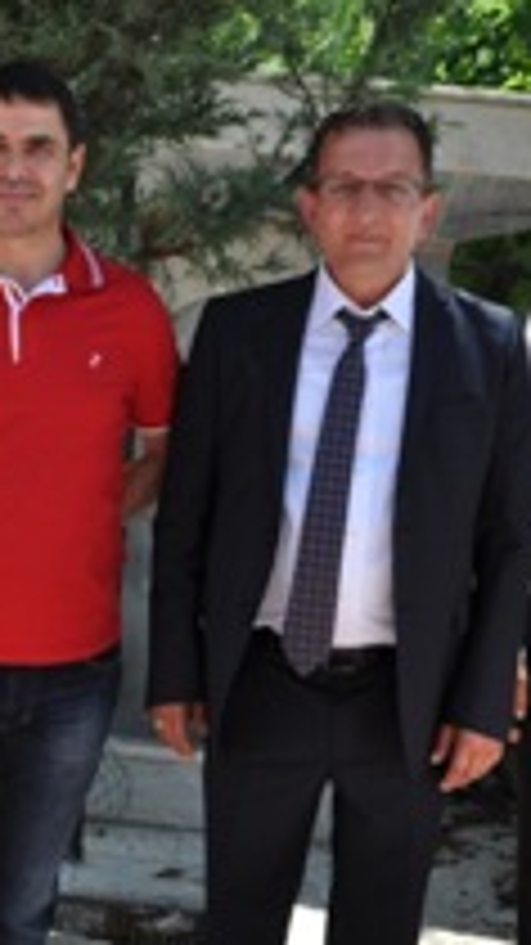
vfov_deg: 31.4
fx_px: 1678
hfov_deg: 17.9
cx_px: 122
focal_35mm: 67
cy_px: 513
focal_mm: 20
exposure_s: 1/250
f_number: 8
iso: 200
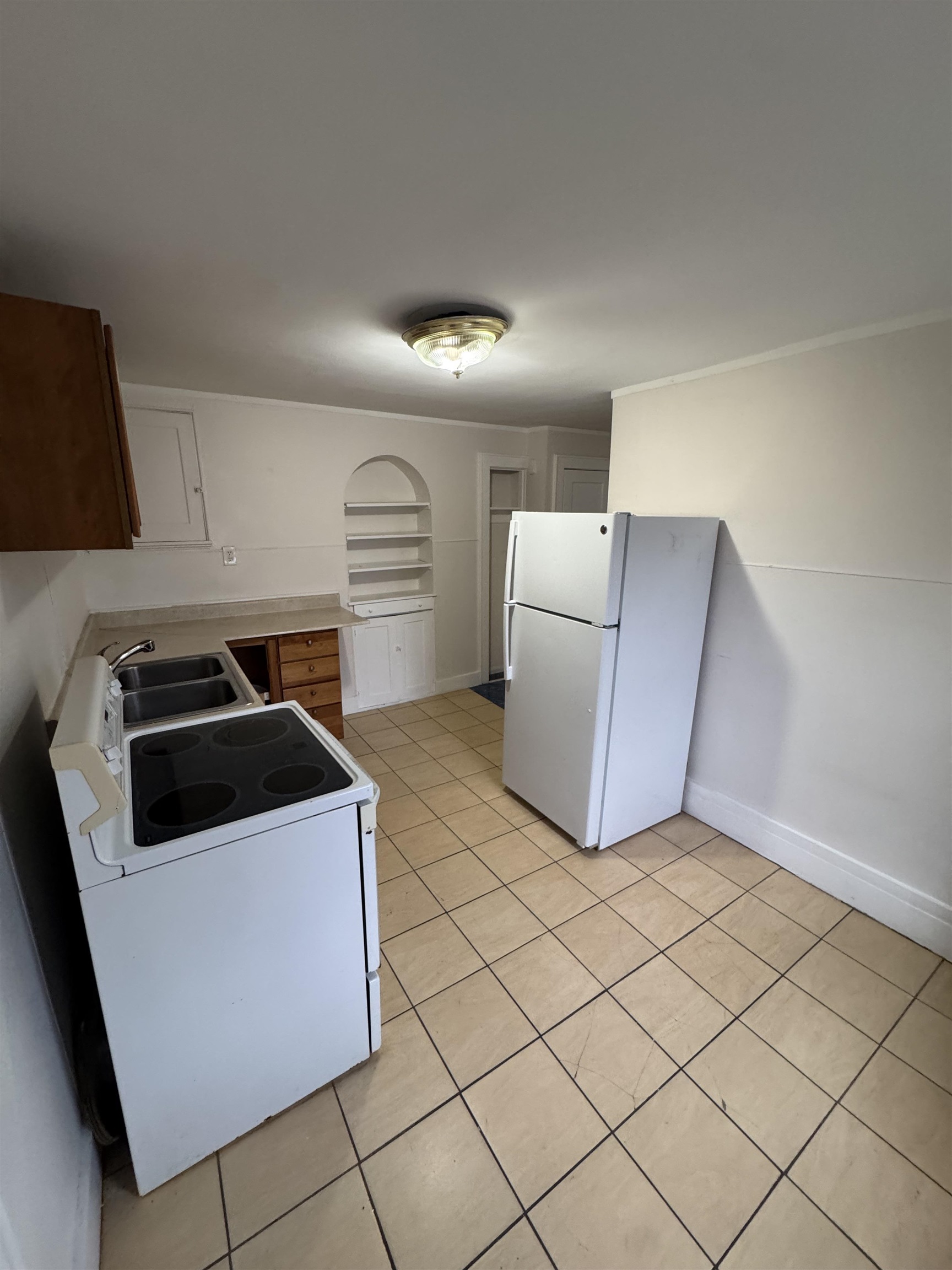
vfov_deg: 102.1
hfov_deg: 85.7
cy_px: 635
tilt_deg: -15.3
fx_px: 513
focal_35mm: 14
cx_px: 476
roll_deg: +1.3
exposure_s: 1/75
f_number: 2.2
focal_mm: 2.22
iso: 320
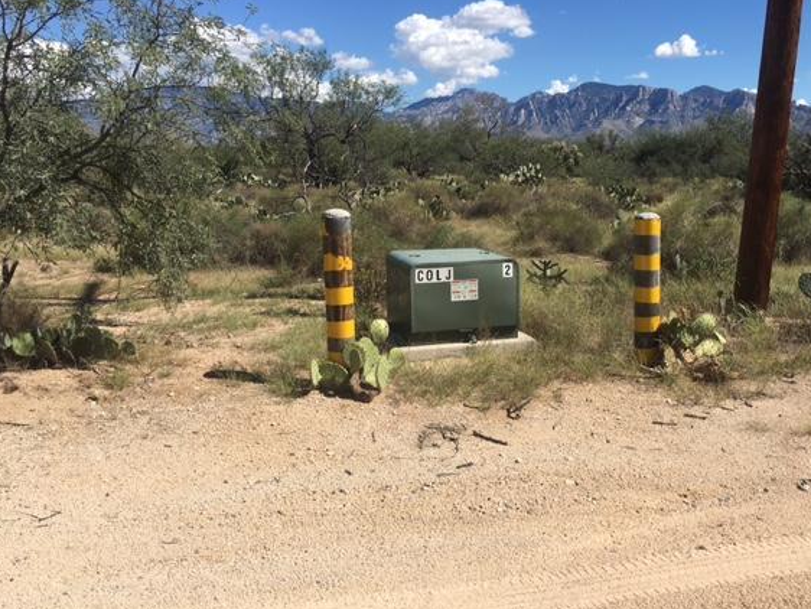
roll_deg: +0.5
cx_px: 453
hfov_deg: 55.2
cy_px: 339
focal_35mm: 33
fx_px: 773
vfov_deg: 42.9
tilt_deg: -12.8
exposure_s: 1/2137
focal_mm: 4.15
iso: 25
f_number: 2.2
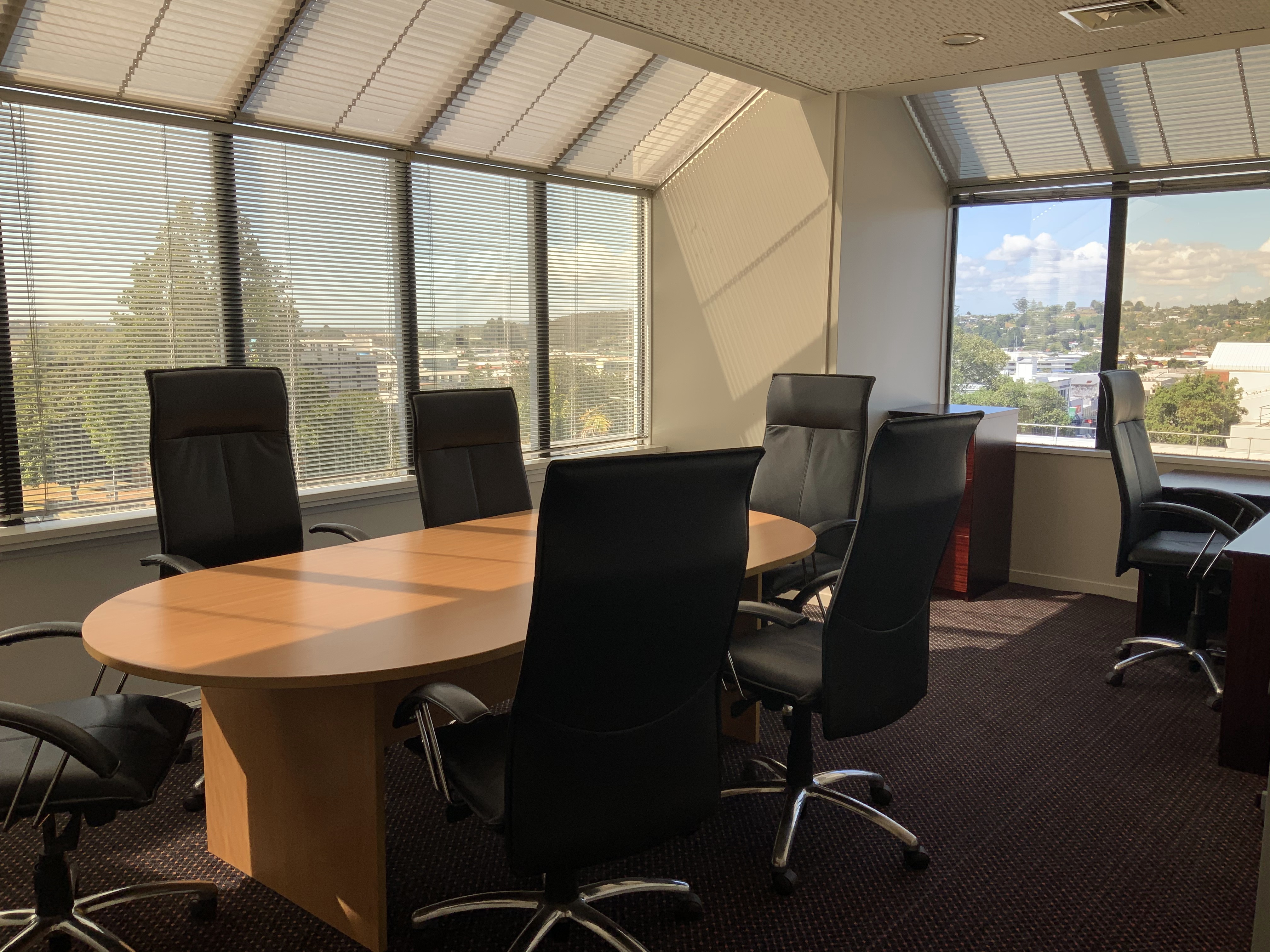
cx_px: 635
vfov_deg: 48.2
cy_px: 476
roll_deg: -0.8
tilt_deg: -8.1
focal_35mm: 29
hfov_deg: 61.7
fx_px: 1064
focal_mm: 3
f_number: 1.8
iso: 16
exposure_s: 1/198
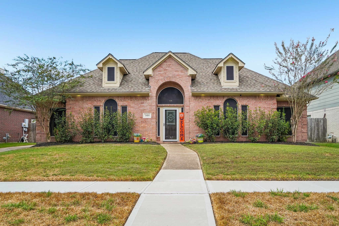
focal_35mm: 24
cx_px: 170
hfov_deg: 73.7
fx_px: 226
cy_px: 113
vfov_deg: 53.1
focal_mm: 24
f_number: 8
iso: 500
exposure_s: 1/1000
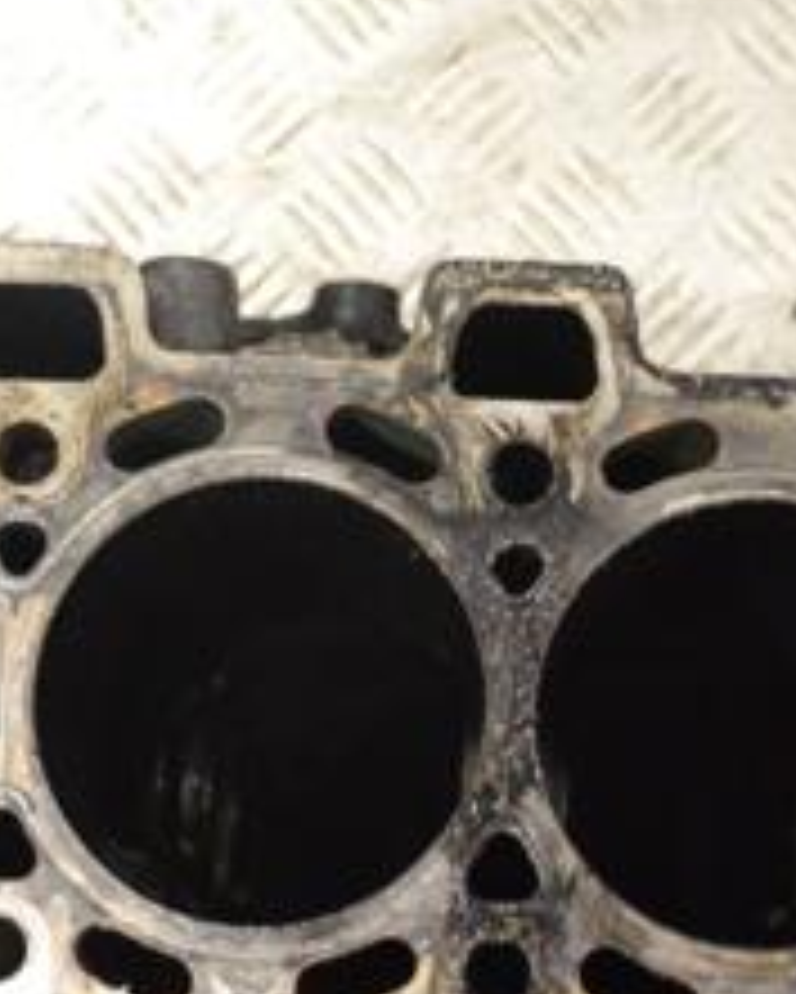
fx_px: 2472
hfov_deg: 18.2
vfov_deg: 22.5
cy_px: 756
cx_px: 535
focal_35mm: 84
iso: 3200
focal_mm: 22
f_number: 7.1
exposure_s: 1/200
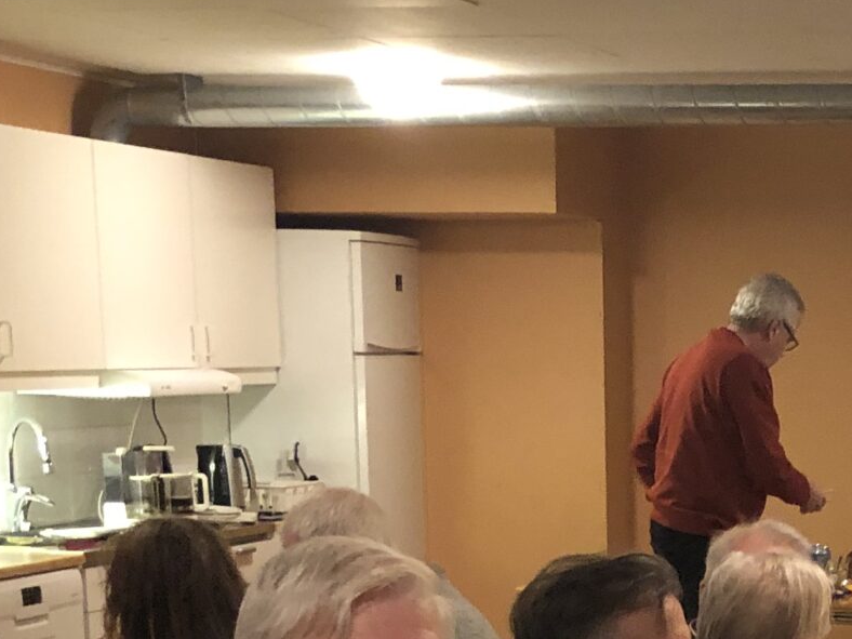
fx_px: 2240
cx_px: 817
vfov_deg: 15.2
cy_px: 924
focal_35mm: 91
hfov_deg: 20.9
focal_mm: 3.99
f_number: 1.8
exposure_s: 1/7
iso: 100
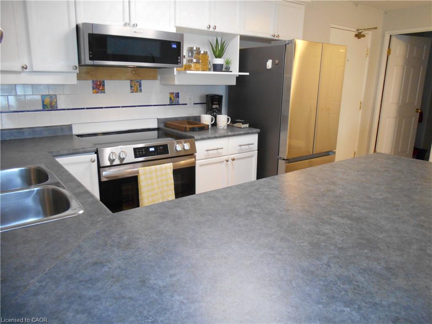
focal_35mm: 26
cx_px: 216
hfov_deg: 67.3
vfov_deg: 53.1
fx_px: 324
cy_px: 162
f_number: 3.2
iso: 400
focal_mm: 4.6
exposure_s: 1/30
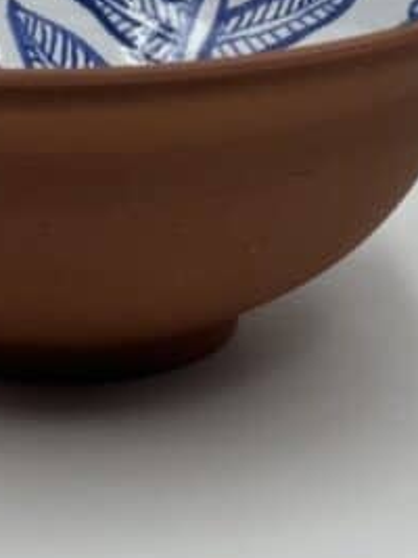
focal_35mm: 144
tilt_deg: -13.2
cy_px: -15
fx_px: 2320
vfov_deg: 13.5
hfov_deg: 10.3
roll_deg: -0.5
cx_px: 63
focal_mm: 6.86
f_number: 1.78
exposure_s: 1/317
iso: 64
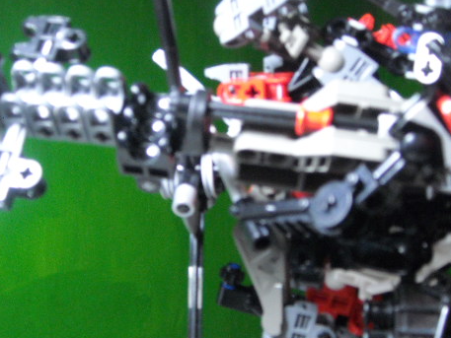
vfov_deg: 29.7
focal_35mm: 49
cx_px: 213
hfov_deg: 38.9
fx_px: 639
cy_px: 179
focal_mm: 5.7
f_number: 2.8
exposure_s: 1/42
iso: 400
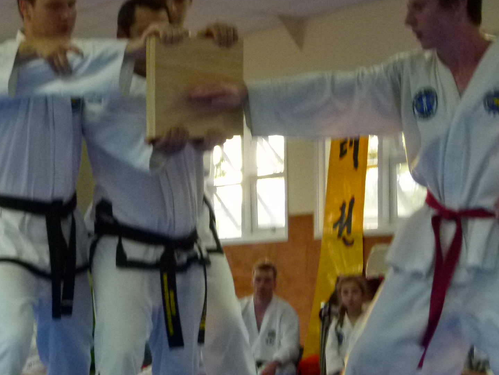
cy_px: 203
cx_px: 106
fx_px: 1716
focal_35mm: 119
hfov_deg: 16.4
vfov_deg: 12.5
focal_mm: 12.1
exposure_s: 1/40
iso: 400
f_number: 3.3
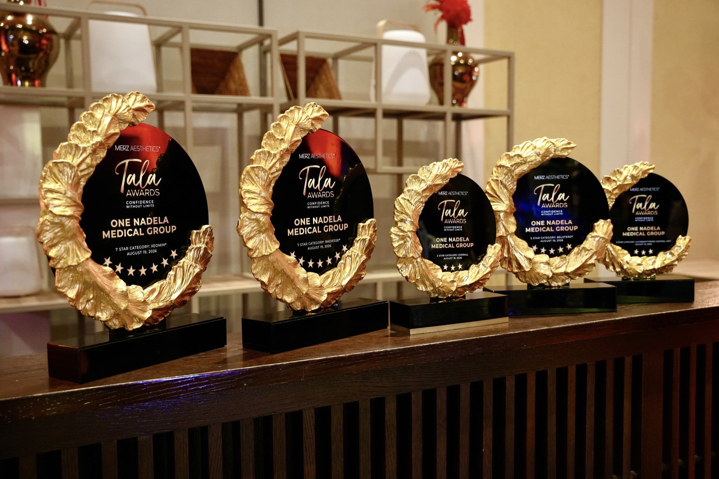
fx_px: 745
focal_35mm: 37
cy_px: 240
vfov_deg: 35.7
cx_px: 360
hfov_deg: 51.5
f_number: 4
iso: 3200
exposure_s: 1/125
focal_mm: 37.3
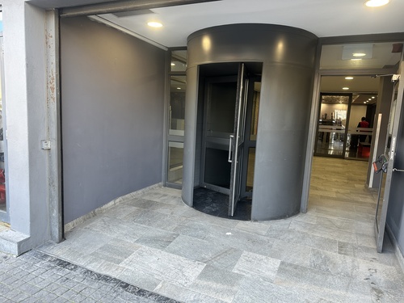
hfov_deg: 71.6
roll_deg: -2.3
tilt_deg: -8.0
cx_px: 202
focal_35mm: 24
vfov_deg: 56.8
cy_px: 152
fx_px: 280
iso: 80
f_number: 1.78
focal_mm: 6.86
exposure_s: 1/100
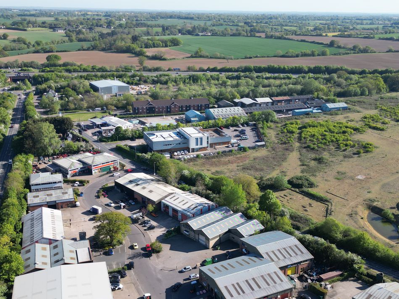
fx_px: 323
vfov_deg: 49.7
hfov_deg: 63.4
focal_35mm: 28
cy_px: 168
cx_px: 213
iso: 200
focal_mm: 6.72
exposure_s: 1/2000
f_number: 1.7
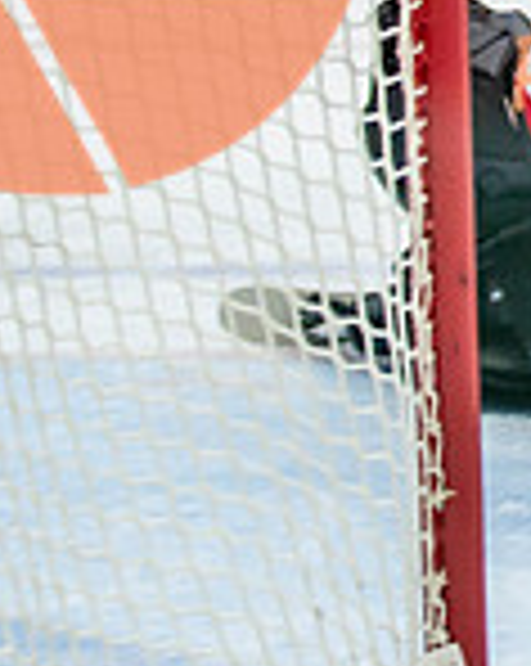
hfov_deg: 3.8
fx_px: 7815
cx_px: 1331
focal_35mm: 397
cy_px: -348
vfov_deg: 4.8
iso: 640
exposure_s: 1/640
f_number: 2.8
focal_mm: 75
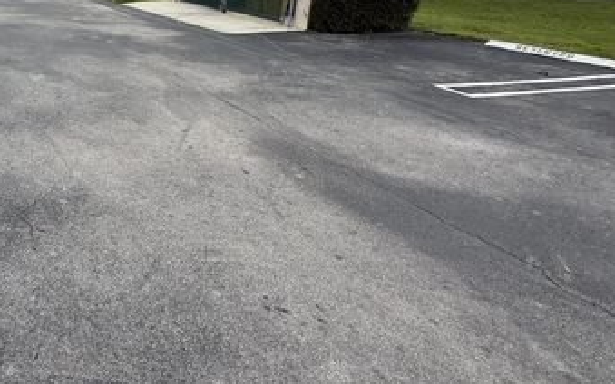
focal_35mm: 28
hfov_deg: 56.7
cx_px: 54
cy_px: 29
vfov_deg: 40.7
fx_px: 469
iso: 50
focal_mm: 2.22
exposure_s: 1/1259
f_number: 2.2
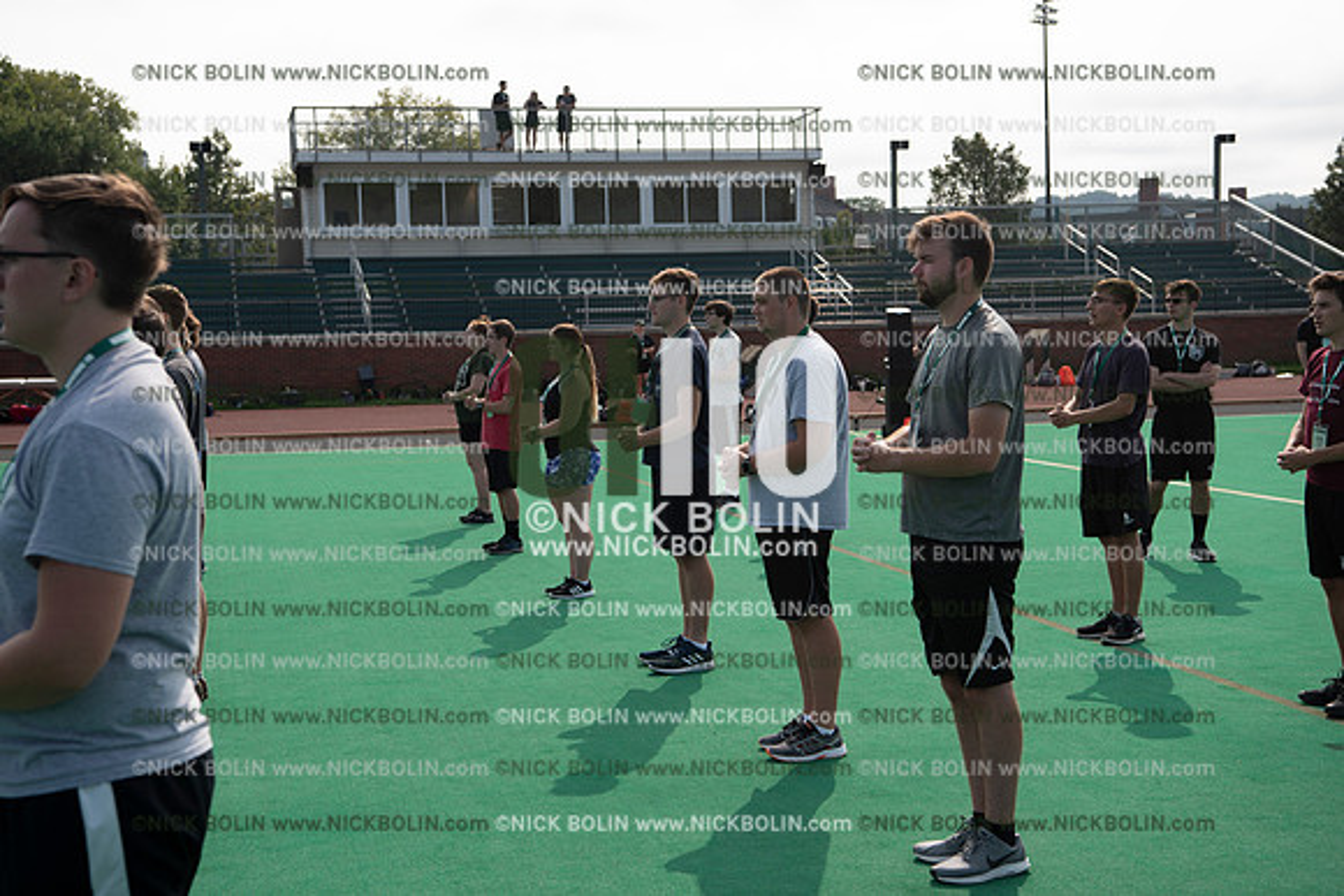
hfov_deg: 36.2
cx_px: 672
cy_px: 448
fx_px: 2054
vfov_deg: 24.6
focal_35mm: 55
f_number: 5.6
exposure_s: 1/640
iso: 125
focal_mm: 55
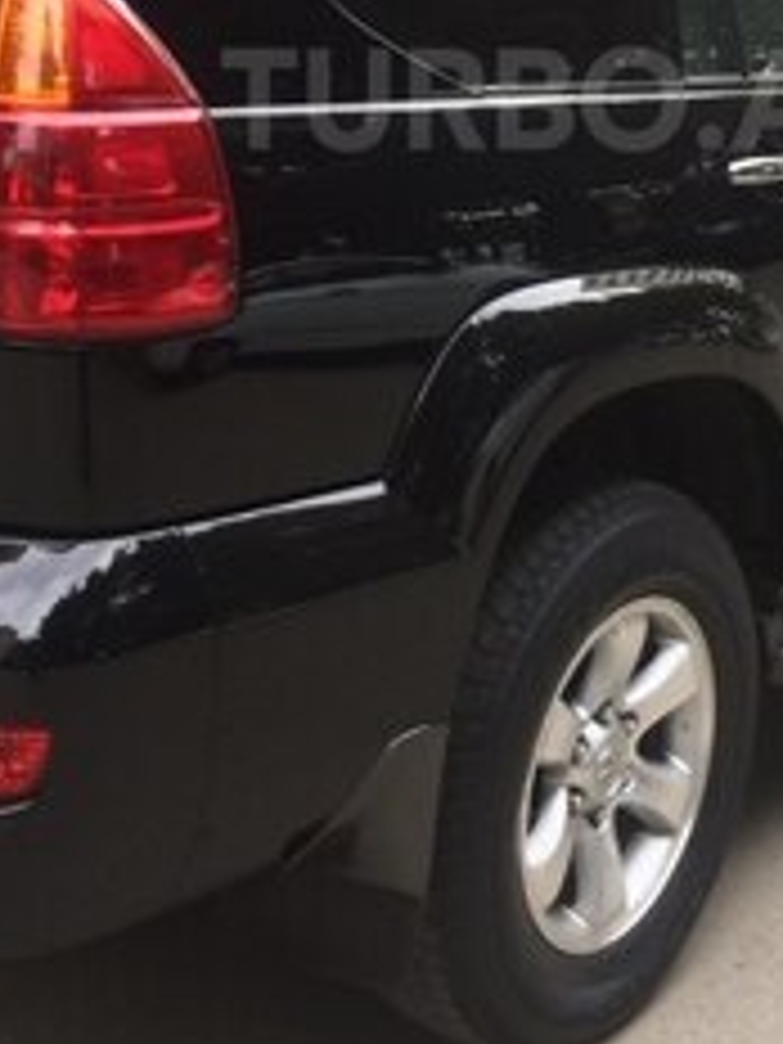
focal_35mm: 62
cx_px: 567
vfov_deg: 29.8
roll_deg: +1.6
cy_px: 99
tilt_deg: -6.7
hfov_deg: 23.5
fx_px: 1870
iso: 40
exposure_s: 1/50
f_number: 2.2
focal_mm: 4.15
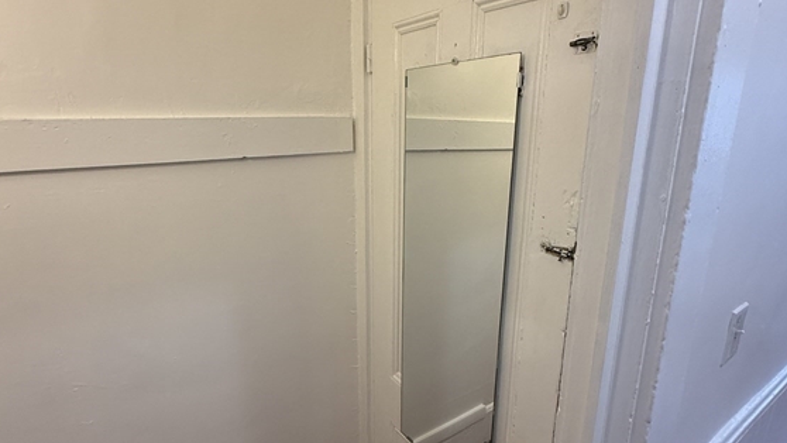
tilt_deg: -14.0
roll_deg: -2.0
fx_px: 438
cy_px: 237
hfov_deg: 83.8
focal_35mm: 21
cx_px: 391
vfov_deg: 53.6
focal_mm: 2.22
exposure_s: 1/120
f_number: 2.2
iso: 200
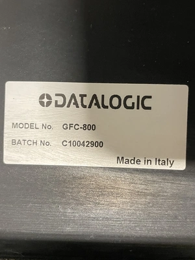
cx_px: 98
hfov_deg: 53.1
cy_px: 130
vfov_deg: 67.3
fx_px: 195
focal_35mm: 26
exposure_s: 1/60
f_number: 1.6
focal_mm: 4.2
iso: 400
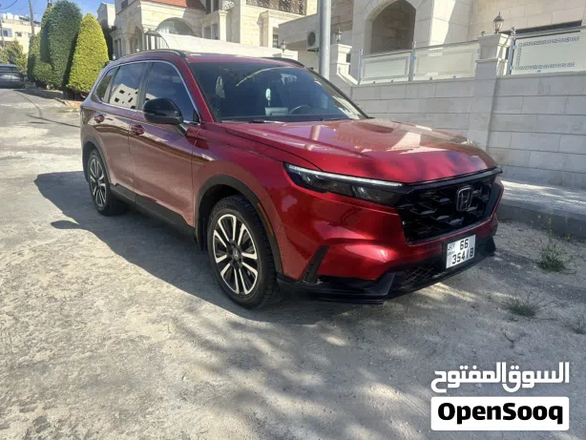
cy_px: 224
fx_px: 423
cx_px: 287
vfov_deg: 54.9
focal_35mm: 25
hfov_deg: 69.4
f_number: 1.78
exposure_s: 1/3472
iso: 80
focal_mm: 6.86
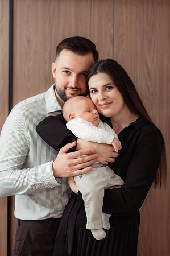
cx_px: 85
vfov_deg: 23.9
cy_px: 128
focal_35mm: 85
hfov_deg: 16.0
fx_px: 603
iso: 2500
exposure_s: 1/320
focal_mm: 85
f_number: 2.8
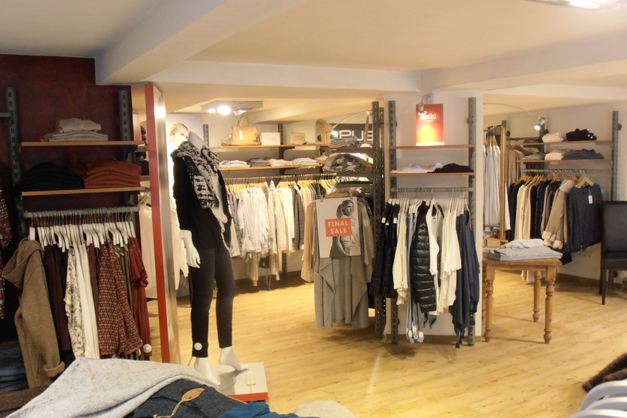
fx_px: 679
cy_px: 223
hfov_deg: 49.6
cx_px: 317
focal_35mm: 39
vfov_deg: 34.2
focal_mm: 6.61
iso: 125
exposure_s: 1/8
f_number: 3.9
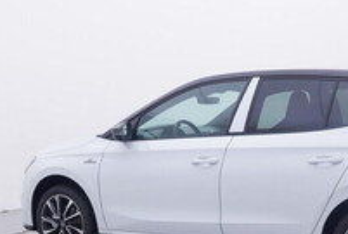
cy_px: 178
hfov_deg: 32.2
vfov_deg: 22.0
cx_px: 247
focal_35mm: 61
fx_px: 595
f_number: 5
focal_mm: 15
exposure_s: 1/80
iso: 200
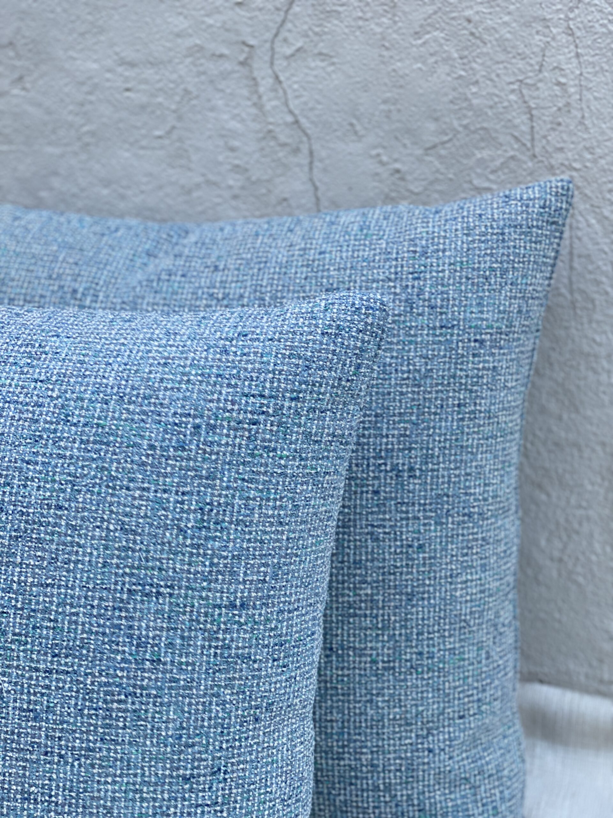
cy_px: 409
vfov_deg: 36.8
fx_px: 1228
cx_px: 306
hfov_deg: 28.0
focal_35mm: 52
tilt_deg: -23.0
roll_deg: +3.0
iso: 80
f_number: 2
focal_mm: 6
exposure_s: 1/122
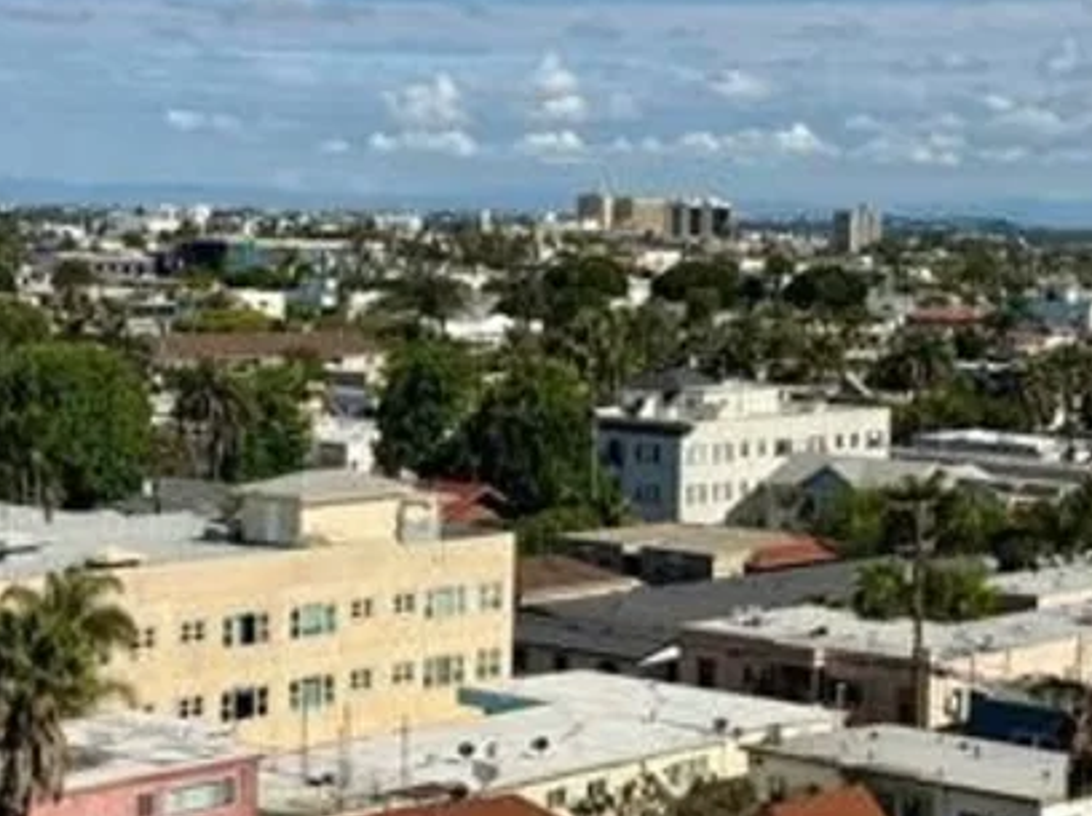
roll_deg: -1.6
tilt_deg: -3.4
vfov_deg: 16.7
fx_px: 2773
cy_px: 348
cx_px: 530
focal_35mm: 88
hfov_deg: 22.3
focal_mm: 6.76
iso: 64
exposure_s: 1/9901
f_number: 1.78
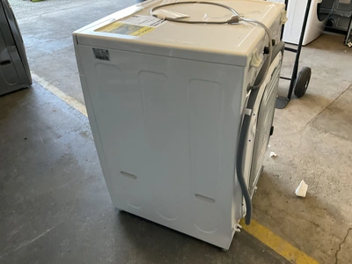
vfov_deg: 48.2
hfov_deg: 61.7
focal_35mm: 29
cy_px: 132
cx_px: 176
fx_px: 295
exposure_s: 1/60
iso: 160
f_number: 1.8
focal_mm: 3
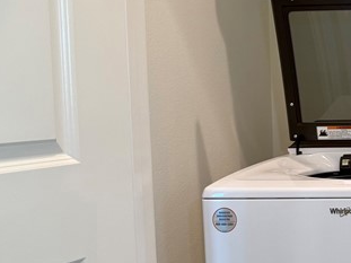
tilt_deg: -4.0
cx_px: 512
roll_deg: +0.2
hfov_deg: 21.2
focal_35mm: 79
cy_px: 138
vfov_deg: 18.6
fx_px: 801
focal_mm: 6.76
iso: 100
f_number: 1.78
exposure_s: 1/120
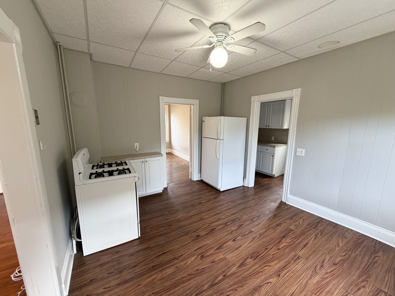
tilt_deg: -10.5
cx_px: 198
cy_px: 148
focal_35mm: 14
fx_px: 160
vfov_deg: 85.7
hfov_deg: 102.1
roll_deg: +0.5
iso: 160
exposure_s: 1/60
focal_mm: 2.22
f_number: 2.2
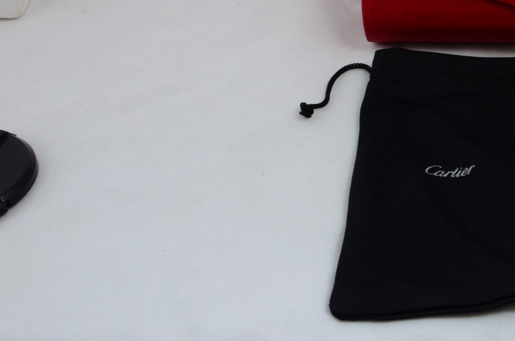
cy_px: 41
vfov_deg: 18.3
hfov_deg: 26.4
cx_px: 501
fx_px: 1042
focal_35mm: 73
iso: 1000
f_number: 13
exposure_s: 1/30
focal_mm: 24
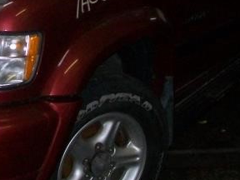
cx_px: 29
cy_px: 1
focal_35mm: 100
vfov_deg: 14.6
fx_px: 693
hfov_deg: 19.3
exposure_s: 1/60
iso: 160
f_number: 2.7
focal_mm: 6
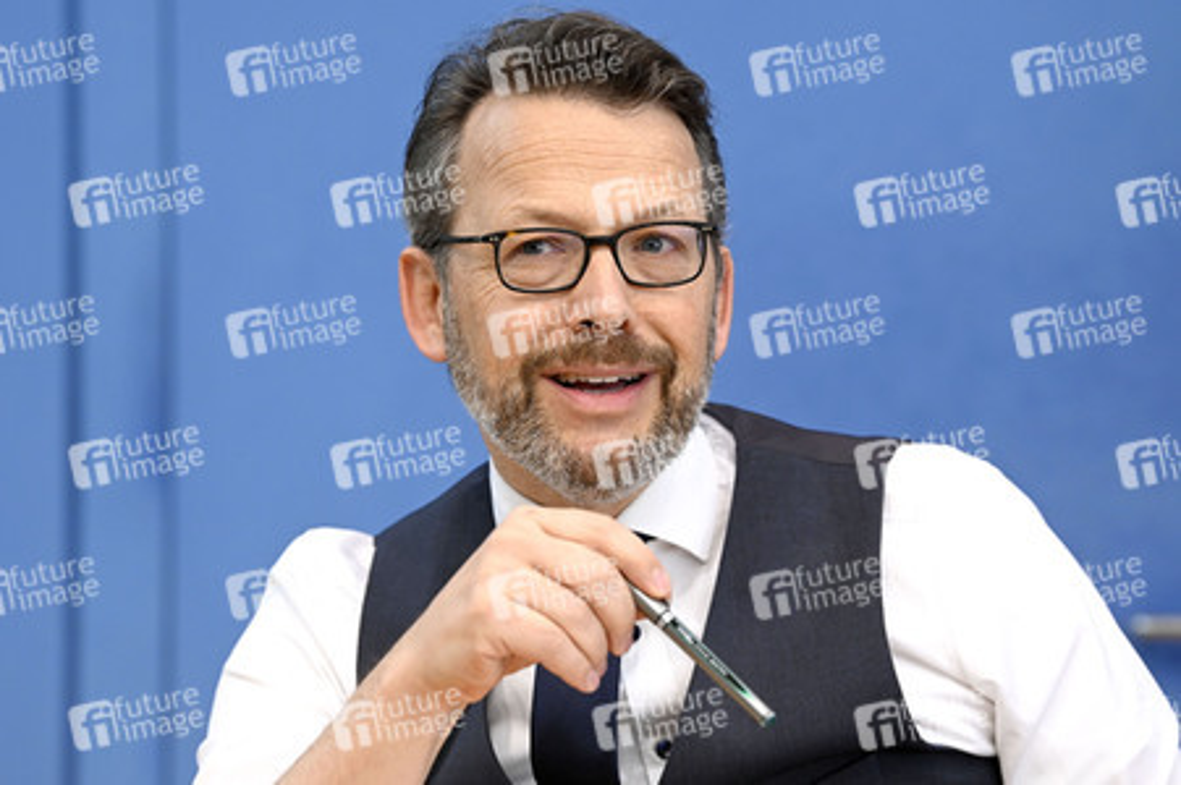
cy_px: 392
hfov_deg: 13.7
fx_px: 4917
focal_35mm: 150
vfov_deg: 9.1
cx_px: 590
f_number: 5.6
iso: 3200
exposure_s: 1/400
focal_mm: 150
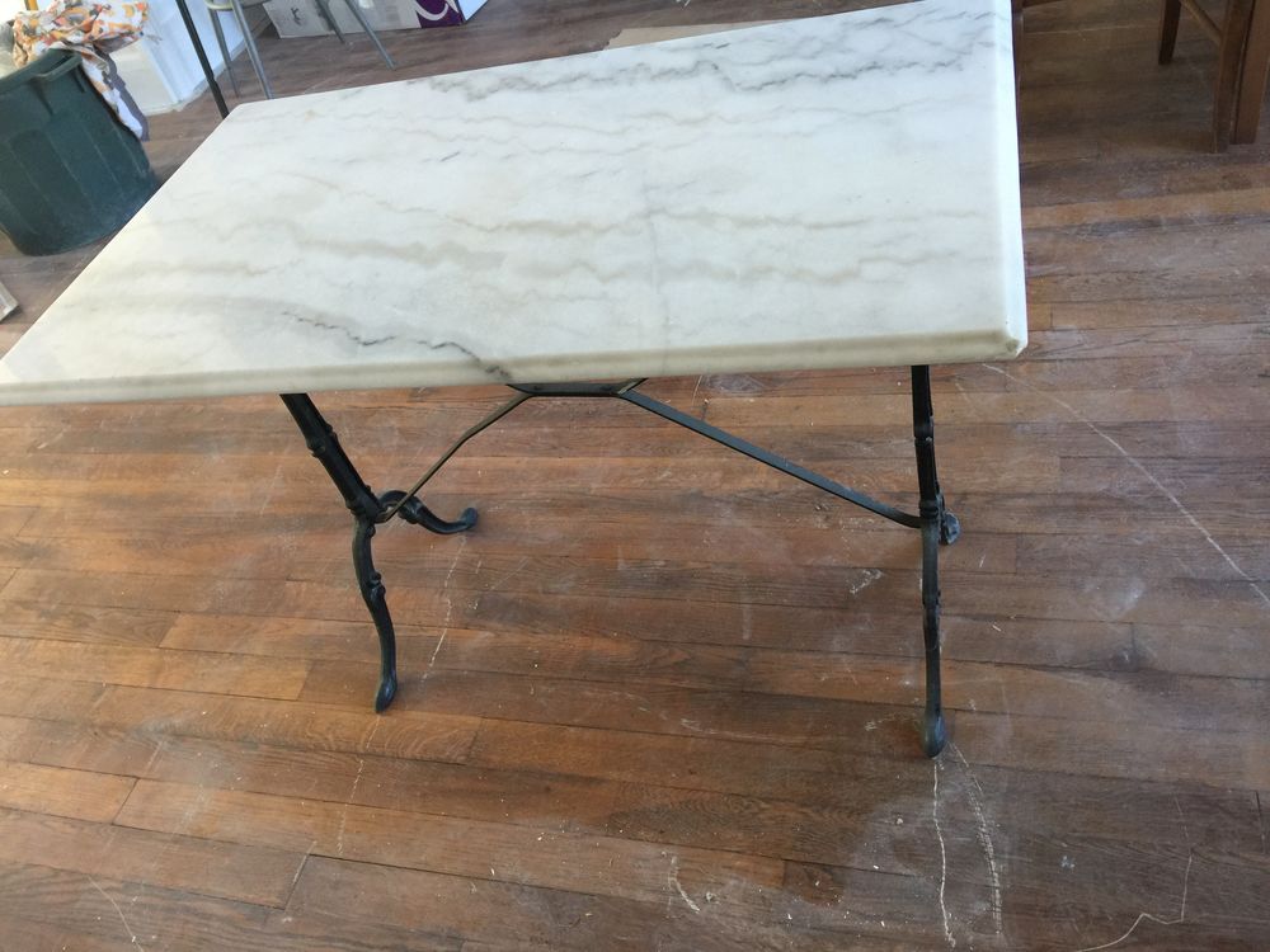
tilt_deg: -43.6
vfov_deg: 48.2
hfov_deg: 61.7
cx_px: 635
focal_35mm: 29
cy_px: 476
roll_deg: +16.8
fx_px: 1064
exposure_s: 1/33
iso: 50
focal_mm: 4.15
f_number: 2.2
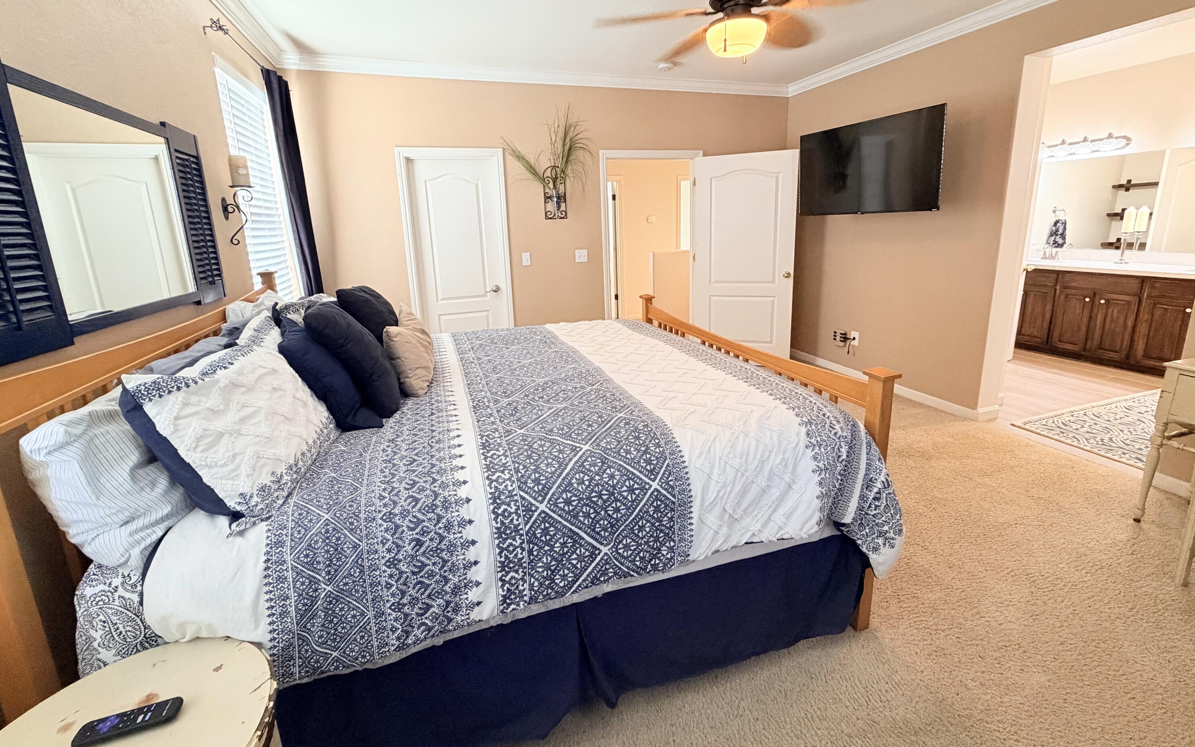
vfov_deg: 74.4
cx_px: 597
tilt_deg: -12.6
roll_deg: +2.1
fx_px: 489
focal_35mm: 15
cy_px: 324
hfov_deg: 101.5
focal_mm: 2.22
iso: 250
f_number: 2.2
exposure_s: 1/60
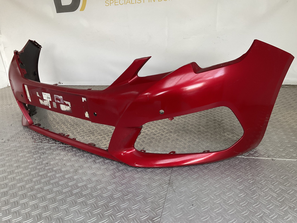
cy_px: 112
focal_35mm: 29
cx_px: 148
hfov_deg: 61.7
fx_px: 249
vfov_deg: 48.2
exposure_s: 1/50
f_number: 1.8
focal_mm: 3
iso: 50
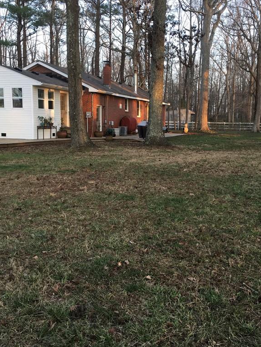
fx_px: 392
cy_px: 174
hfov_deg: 36.7
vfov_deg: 47.9
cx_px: 153
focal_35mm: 39
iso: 40
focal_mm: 4.15
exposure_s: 1/120
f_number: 2.2
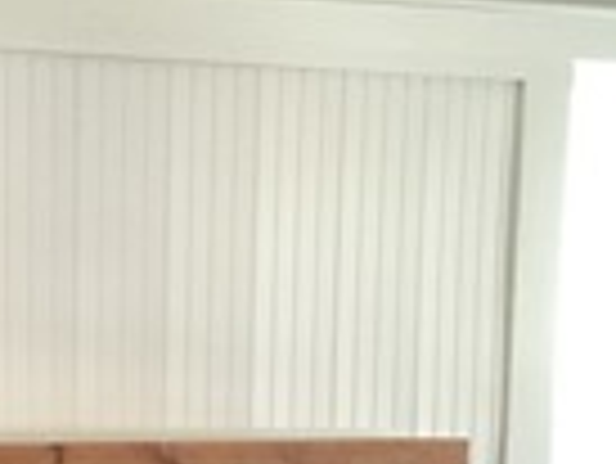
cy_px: 896
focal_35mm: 135
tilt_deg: -9.1
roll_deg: -0.1
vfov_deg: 10.2
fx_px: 2404
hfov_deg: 14.5
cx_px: 63
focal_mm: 4.15
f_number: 2.2
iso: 100
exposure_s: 1/15
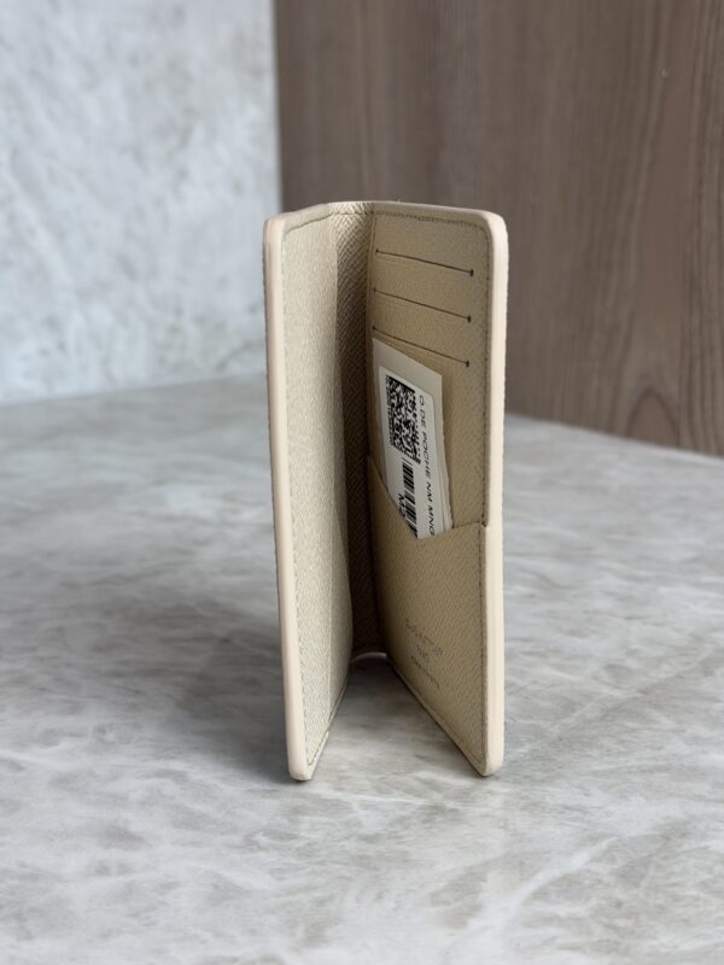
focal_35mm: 48
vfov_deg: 39.7
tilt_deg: -12.8
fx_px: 1339
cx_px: 362
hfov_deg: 30.3
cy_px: 482
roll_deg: +0.8
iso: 50
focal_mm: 6.76
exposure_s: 1/120
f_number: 1.78
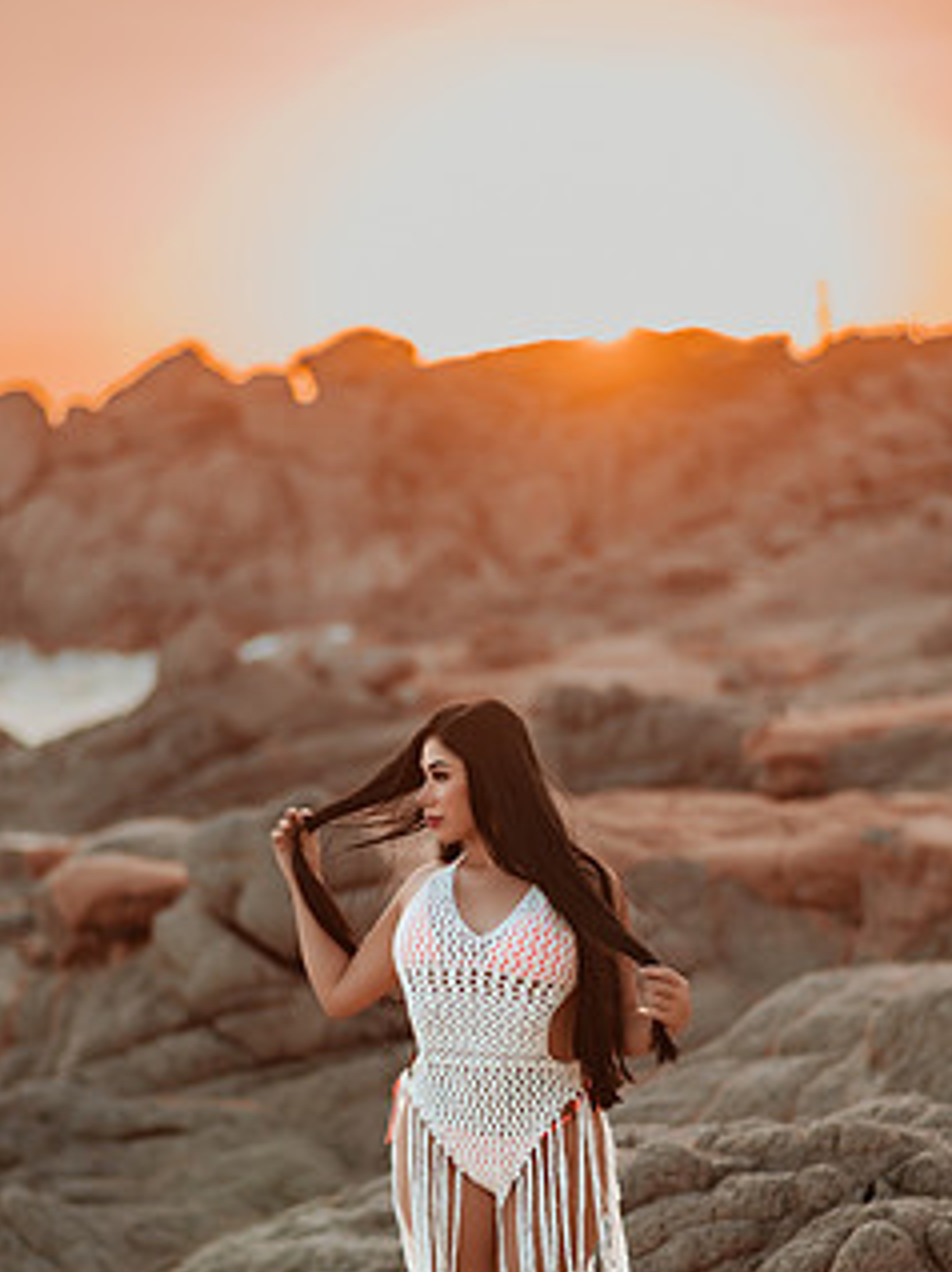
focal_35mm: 79
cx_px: 436
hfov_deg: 18.6
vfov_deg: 24.7
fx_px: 2901
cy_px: 764
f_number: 1.4
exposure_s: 1/2000
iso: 100
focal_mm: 58
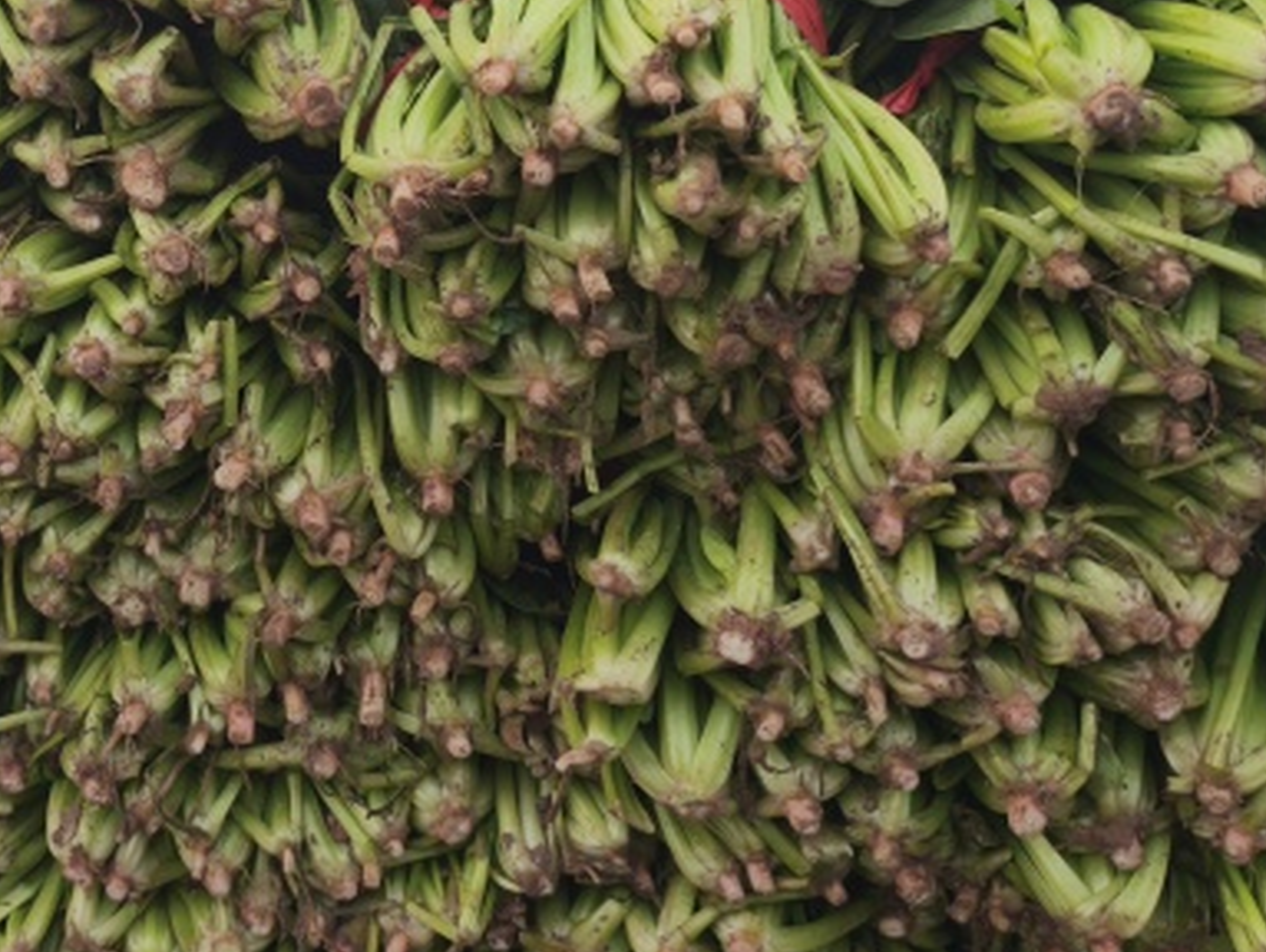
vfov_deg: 29.5
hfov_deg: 37.8
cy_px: 169
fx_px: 1757
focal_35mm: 48
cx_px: 208
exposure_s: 1/250
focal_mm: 5.84
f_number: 1.6
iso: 80
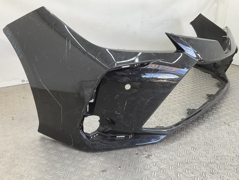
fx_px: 200
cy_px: 90
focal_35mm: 29
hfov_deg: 61.7
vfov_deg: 48.2
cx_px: 120
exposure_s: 1/100
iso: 25
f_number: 1.8
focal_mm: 3
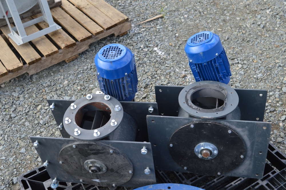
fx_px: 357
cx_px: 143
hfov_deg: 43.6
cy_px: 95
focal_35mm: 45
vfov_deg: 29.8
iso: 100
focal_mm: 30
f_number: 5.6
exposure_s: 1/125
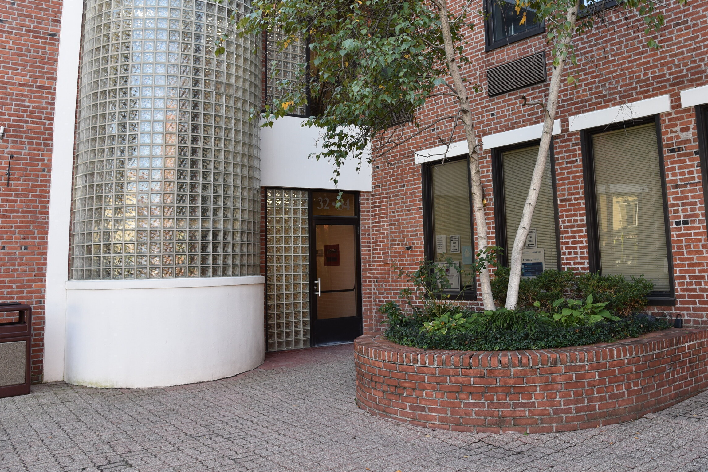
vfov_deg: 40.7
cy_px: 161
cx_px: 414
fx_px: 630
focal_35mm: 32
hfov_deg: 58.4
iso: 400
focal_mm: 24
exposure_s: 1/125
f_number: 5.6
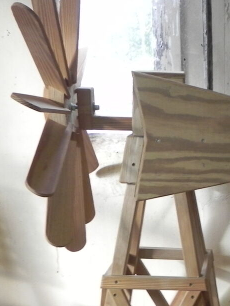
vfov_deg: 27.8
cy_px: 256
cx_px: 295
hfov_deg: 19.9
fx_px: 602
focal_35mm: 68
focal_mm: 4.6
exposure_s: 1/31.1
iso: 160
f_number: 2.8
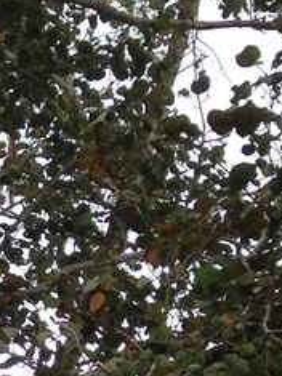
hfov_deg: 5.8
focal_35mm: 238
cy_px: 992
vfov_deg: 7.6
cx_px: -540
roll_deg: +2.7
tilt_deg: -1.1
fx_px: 2588
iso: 50
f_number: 2.4
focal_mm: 4.28
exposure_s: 1/249
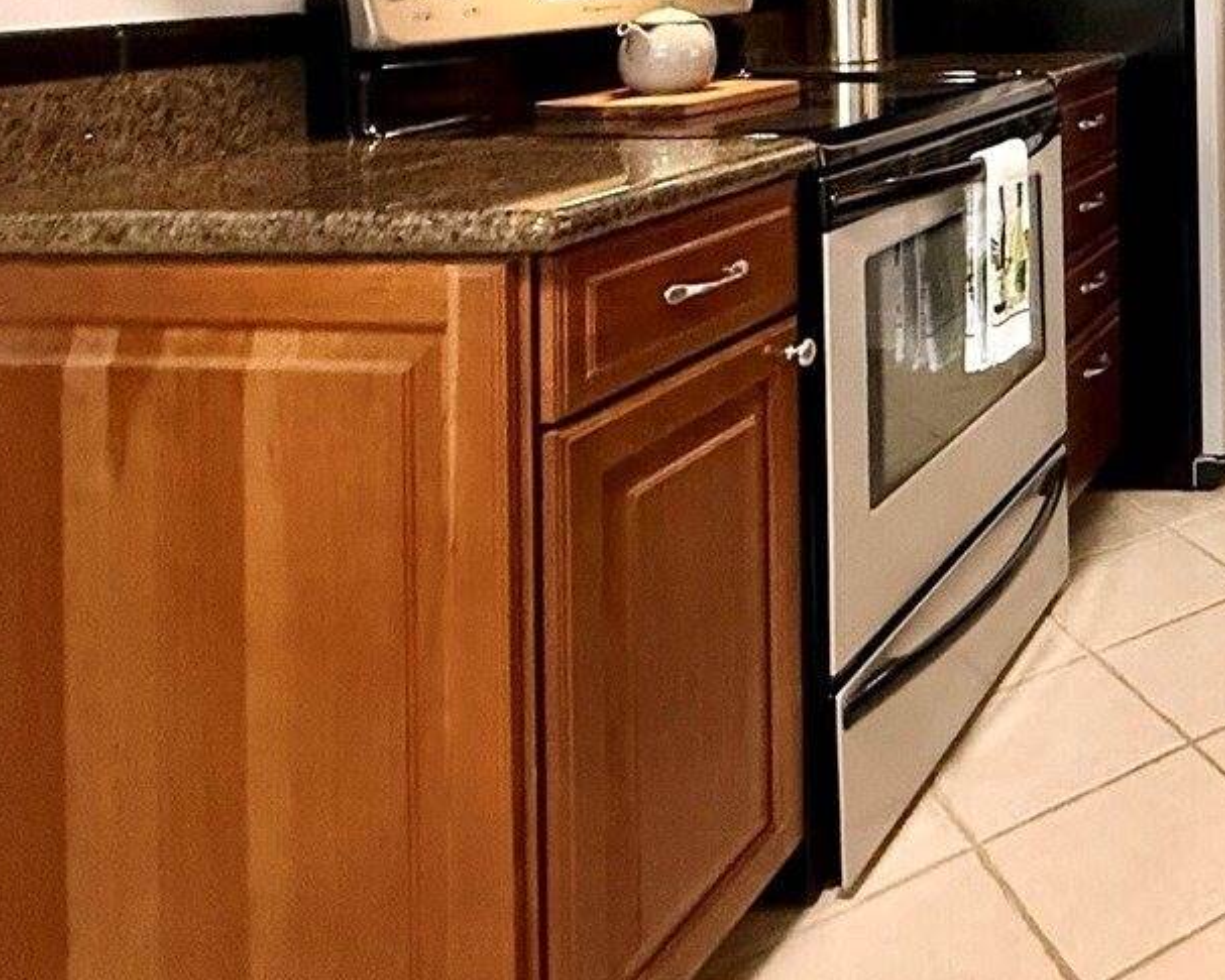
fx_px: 1306
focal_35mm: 36
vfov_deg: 35.9
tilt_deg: -0.6
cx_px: 1431
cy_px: -60
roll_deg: +1.0
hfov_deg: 38.7
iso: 640
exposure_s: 1/60
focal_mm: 2.22
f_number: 2.2
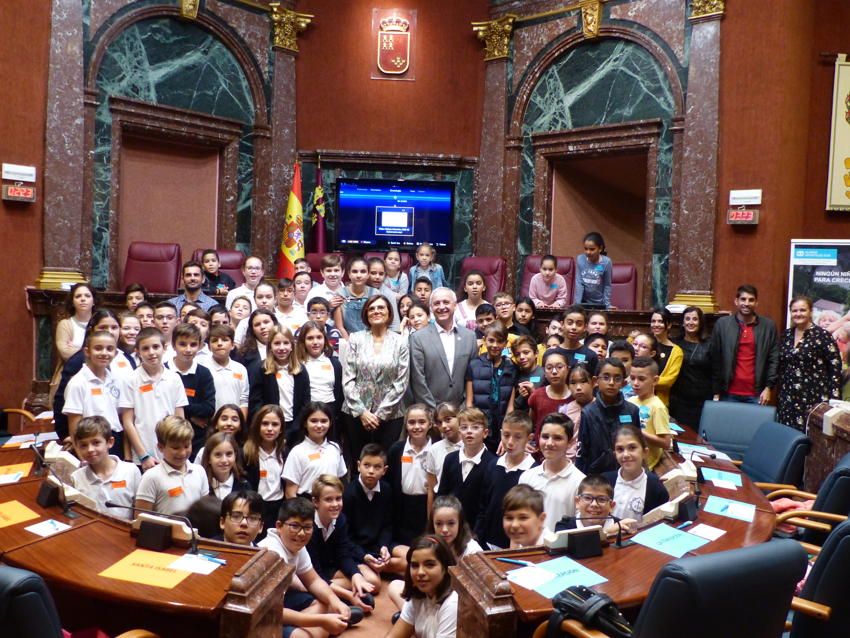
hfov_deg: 56.8
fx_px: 786
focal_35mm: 32
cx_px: 425
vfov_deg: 44.2
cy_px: 319
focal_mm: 5.7
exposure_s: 1/25
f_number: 2.8
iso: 400
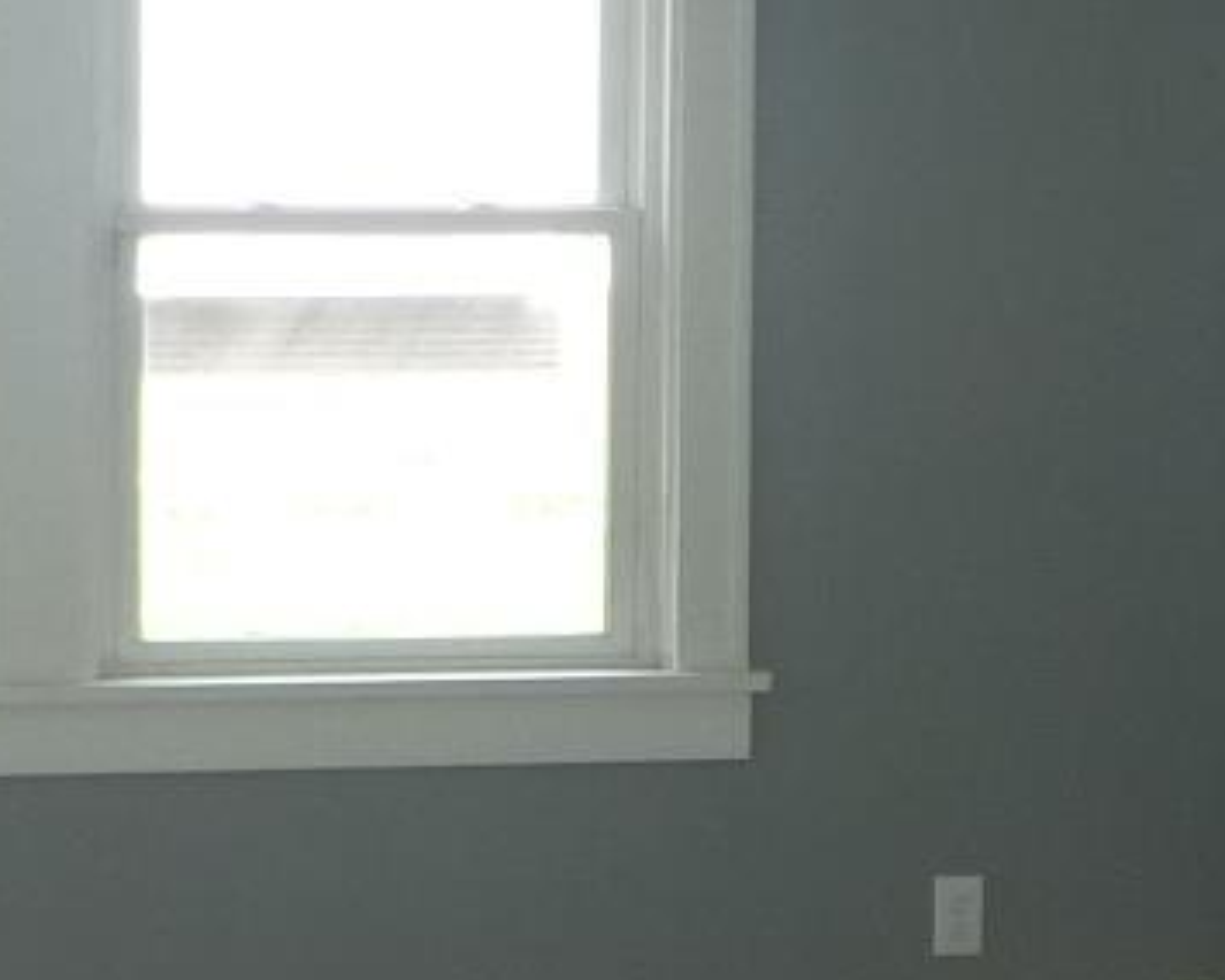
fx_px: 4894
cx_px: 176
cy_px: 880
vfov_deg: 11.4
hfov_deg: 14.2
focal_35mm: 135
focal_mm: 4.3
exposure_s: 1/80
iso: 100
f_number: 3.3
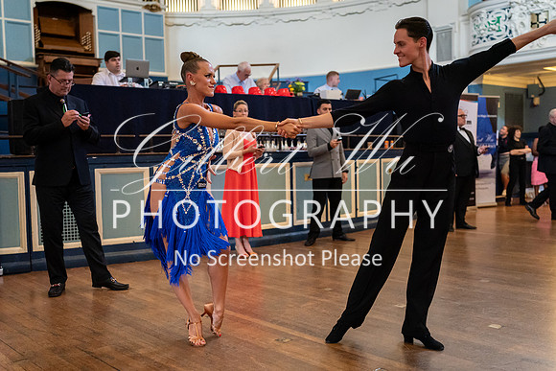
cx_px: 278
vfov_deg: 34.9
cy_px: 186
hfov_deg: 50.5
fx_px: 590
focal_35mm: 38
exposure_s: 1/500
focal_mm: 35
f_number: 2.2
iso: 6400
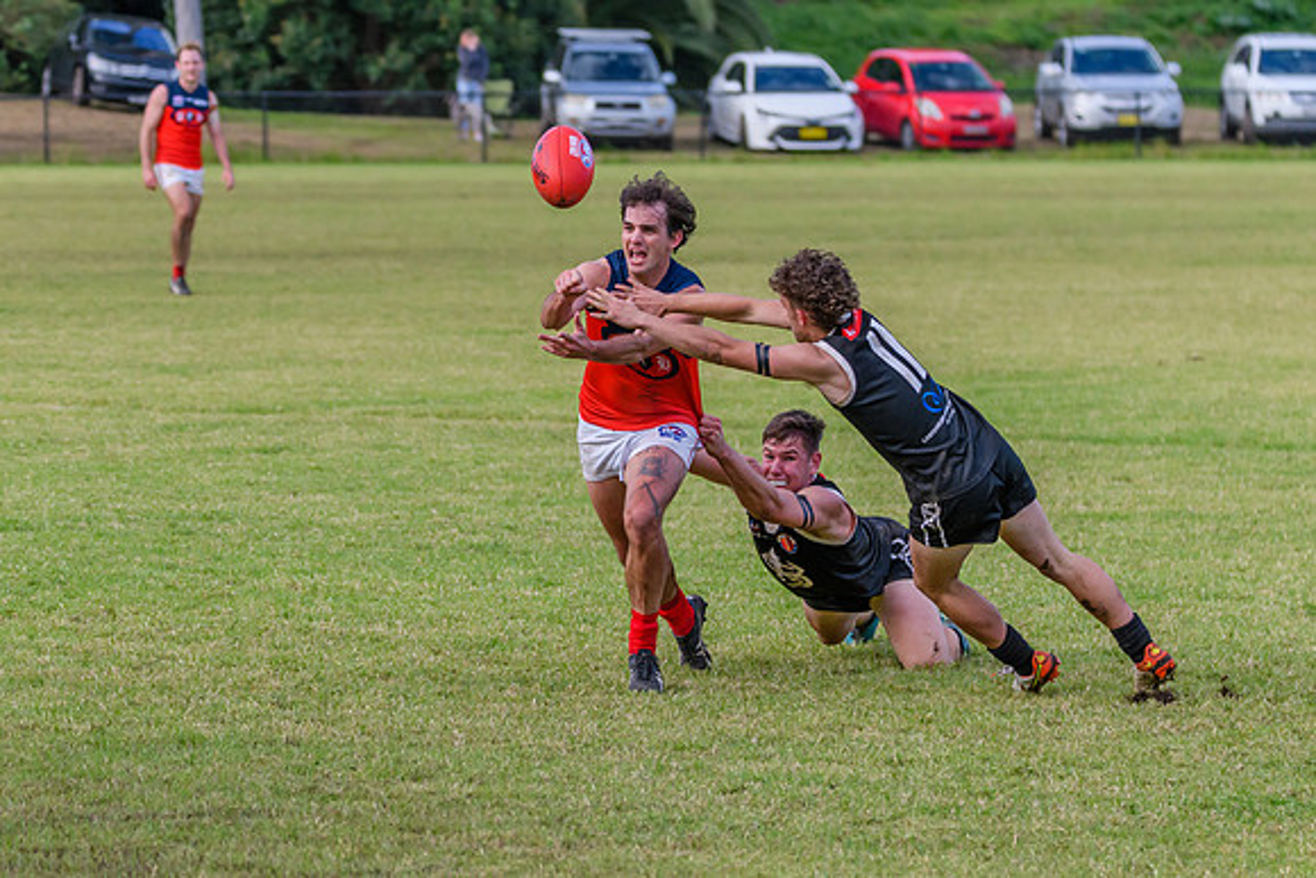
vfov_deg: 5.0
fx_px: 10052
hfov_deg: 7.5
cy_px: 572
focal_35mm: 275
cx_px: 622
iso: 1000
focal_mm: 170
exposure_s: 1/2000
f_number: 5
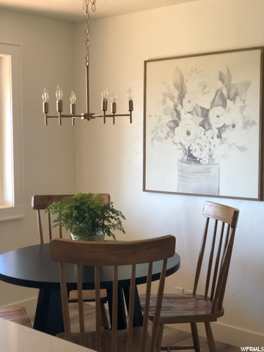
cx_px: 132
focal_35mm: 57
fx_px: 580
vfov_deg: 33.8
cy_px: 176
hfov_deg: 25.7
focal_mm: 6.6
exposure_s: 1/30
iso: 64
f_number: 2.8
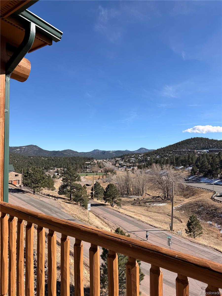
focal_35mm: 24
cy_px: 148
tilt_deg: +2.9
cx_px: 111
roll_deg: +0.5
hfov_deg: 56.8
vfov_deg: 71.6
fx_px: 205
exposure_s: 1/4673
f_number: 1.78
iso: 80
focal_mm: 6.76
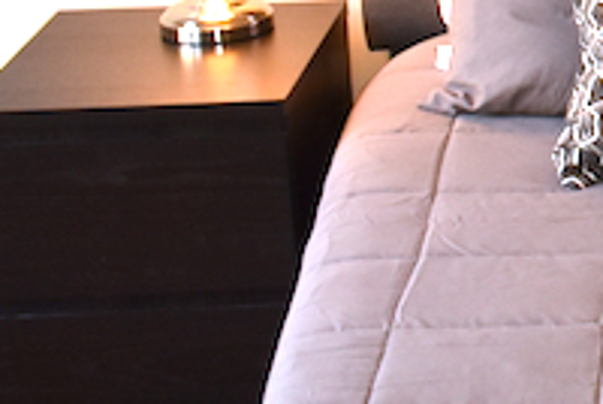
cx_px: 1242
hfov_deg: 11.3
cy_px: -161
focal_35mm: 162
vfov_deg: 8.4
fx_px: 2717
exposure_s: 1/80
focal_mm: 18
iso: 400
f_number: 3.5
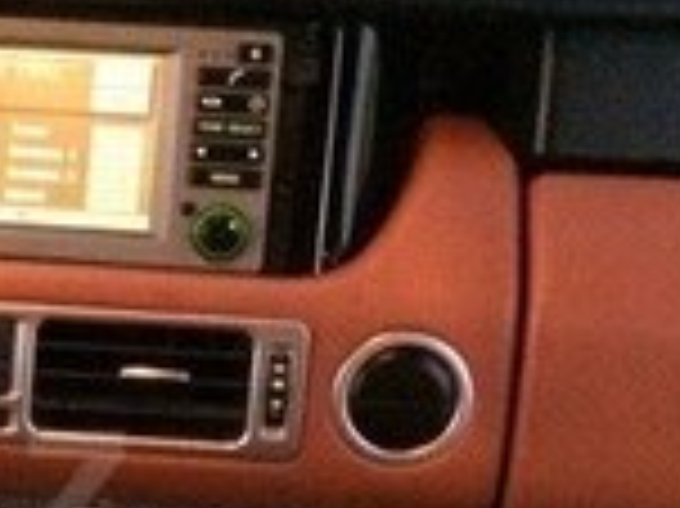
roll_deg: +1.8
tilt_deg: -30.0
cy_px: 497
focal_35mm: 127
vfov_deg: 11.5
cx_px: -333
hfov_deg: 14.5
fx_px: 2493
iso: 500
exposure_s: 1/17
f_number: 2.2
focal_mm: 4.15
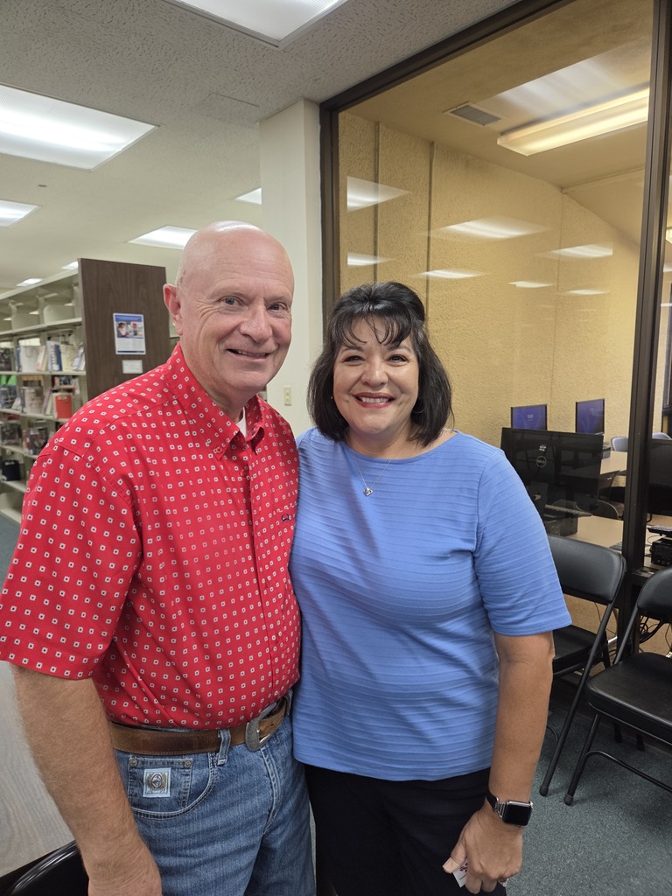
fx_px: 595
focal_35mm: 23
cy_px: 448
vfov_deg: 73.9
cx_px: 336
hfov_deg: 58.9
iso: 250
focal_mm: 5.4
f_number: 1.8
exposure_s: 1/120
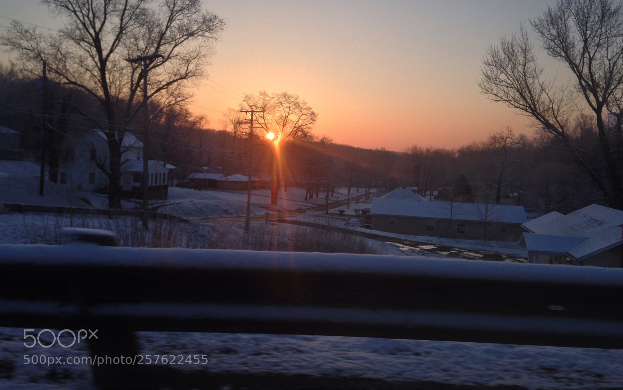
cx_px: 319
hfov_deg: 54.0
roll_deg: -1.0
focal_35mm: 36
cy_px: 150
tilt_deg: +1.2
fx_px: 611
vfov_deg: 35.2
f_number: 2.4
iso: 50
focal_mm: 4.12
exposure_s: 1/516
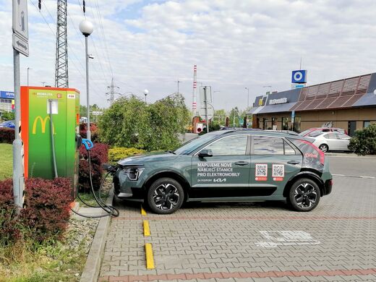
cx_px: 188
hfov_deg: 55.4
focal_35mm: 33
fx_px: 358
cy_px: 141
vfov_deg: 42.9
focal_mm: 5.3
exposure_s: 1/662
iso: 50
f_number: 1.8
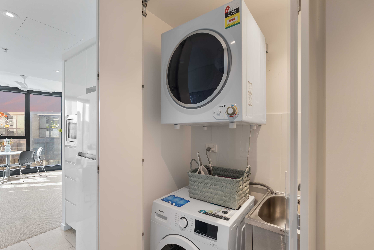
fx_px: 166
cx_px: 187
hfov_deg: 96.7
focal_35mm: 16
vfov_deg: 73.8
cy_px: 125
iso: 250
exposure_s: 1/6
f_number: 9
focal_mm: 16
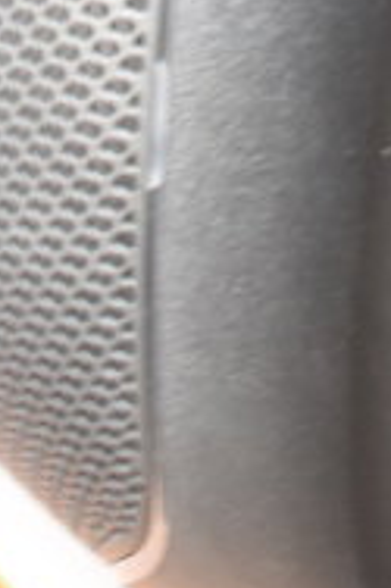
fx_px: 2856
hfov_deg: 7.5
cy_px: -521
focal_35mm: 175
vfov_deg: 10.9
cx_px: 769
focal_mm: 24
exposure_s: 1/40
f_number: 4
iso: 450
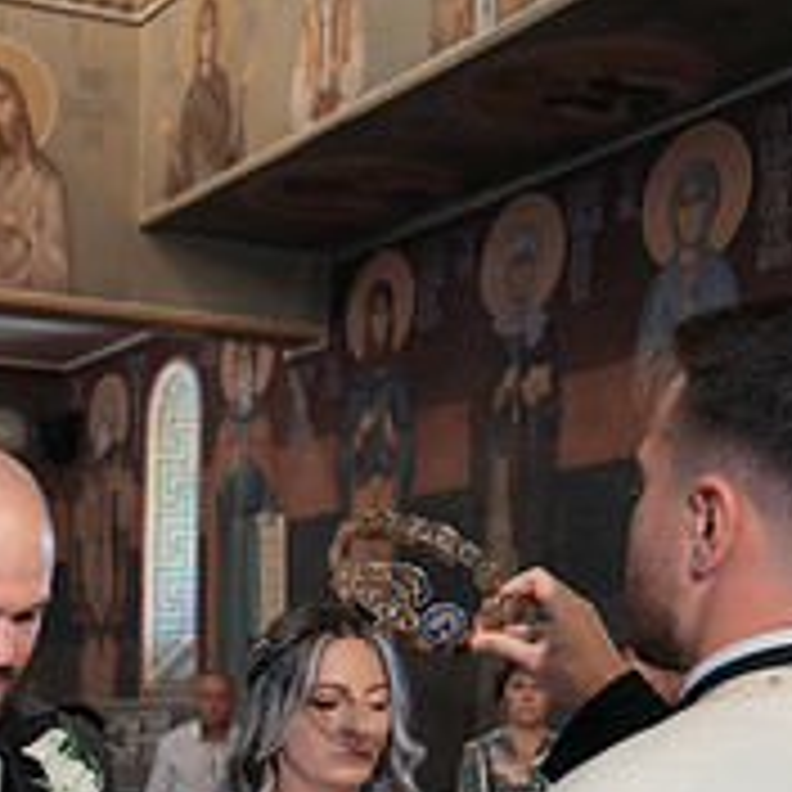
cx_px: -1
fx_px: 1734
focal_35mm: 67
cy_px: 786
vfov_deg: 24.6
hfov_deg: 24.5
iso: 3200
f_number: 2.8
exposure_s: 1/200
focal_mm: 22
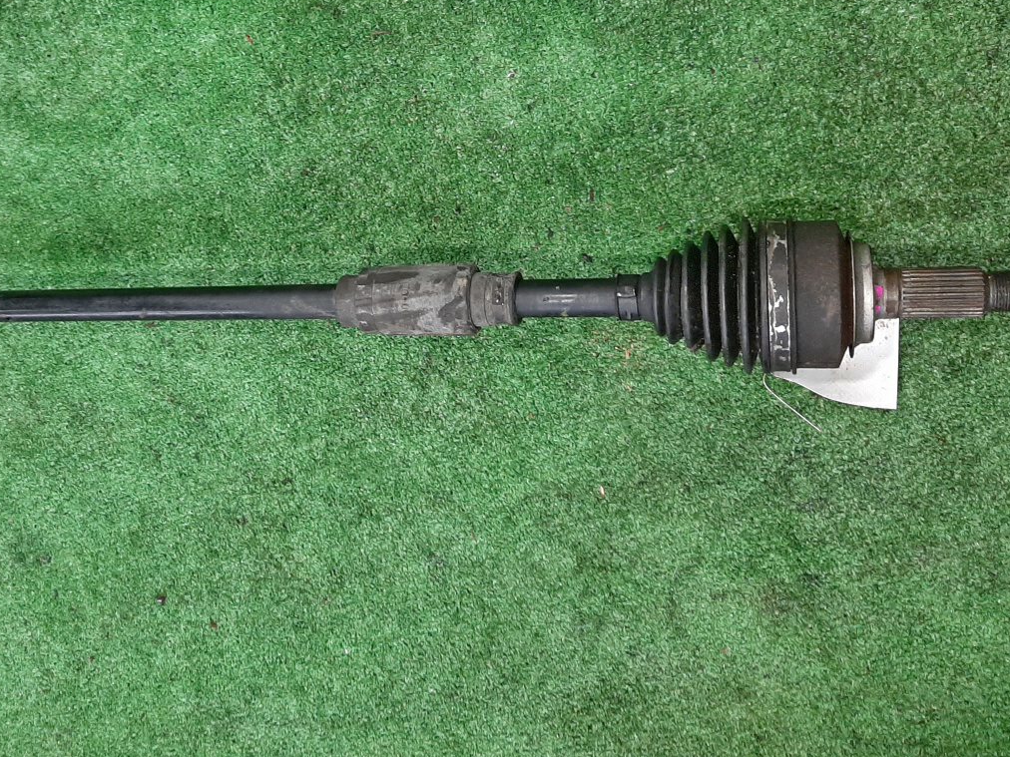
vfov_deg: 38.3
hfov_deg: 49.3
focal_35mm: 37
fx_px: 1080
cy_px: 270
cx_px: 343
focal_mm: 3.93
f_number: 1.7
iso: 191
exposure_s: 1/50
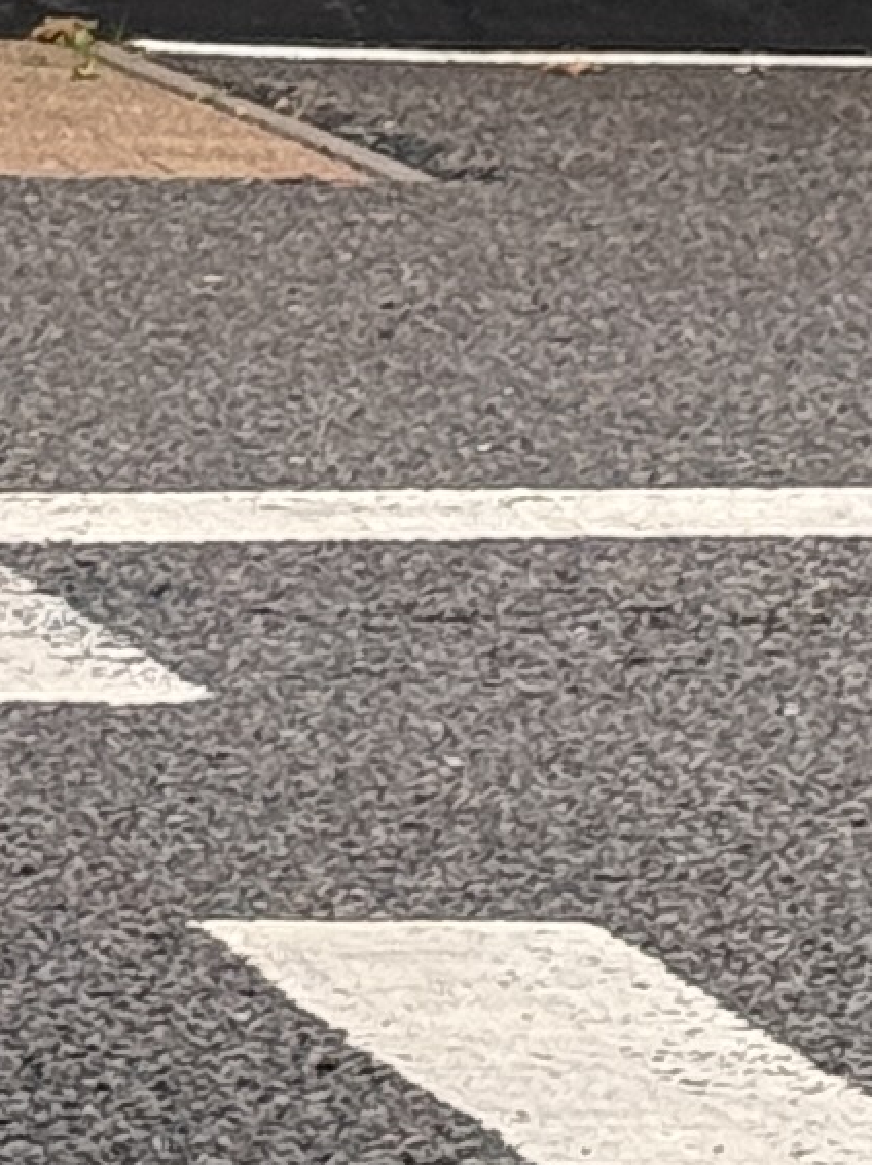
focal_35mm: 342
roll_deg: +1.1
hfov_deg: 4.0
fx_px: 11496
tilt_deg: +1.8
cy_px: -1048
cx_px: -2744
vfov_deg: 5.7
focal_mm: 6.76
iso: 64
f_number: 1.78
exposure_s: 1/386
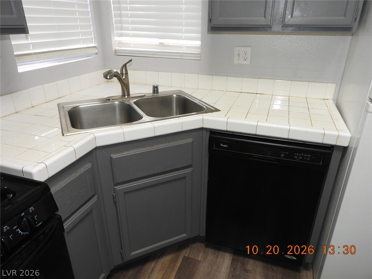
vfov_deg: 56.8
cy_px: 140
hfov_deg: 71.6
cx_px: 186
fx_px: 258
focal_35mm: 24
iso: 200
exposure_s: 1/30
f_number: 3.3
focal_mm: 4.3
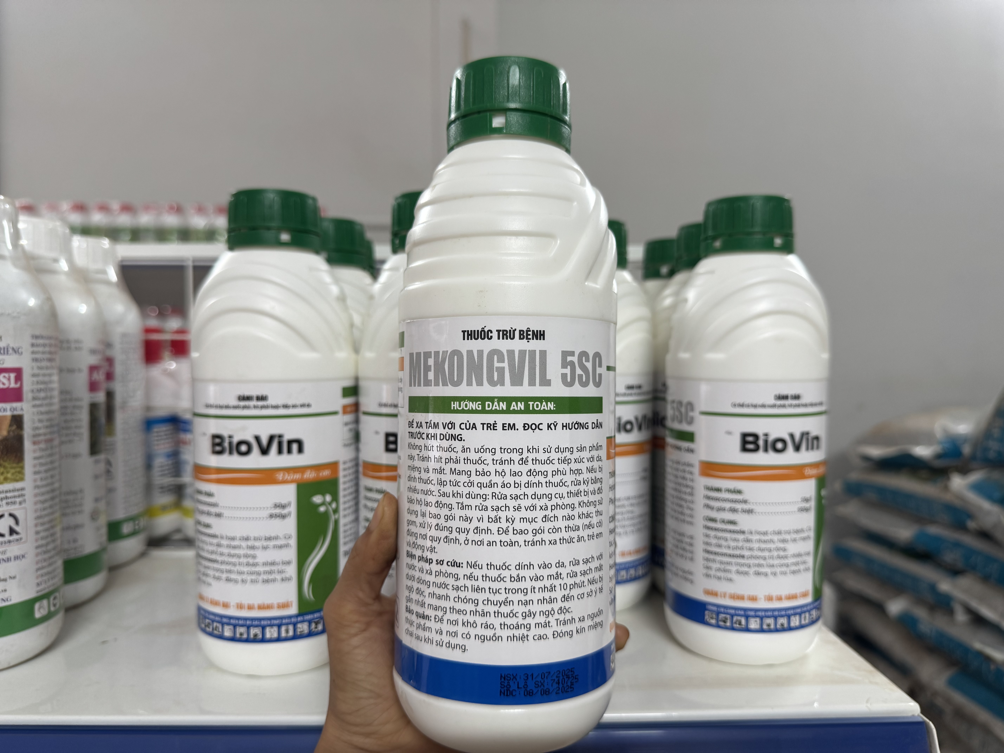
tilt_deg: -2.6
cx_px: 502
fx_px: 696
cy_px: 376
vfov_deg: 56.8
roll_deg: +0.3
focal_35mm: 24
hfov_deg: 71.6
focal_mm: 6.76
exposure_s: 1/121
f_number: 1.78
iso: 125
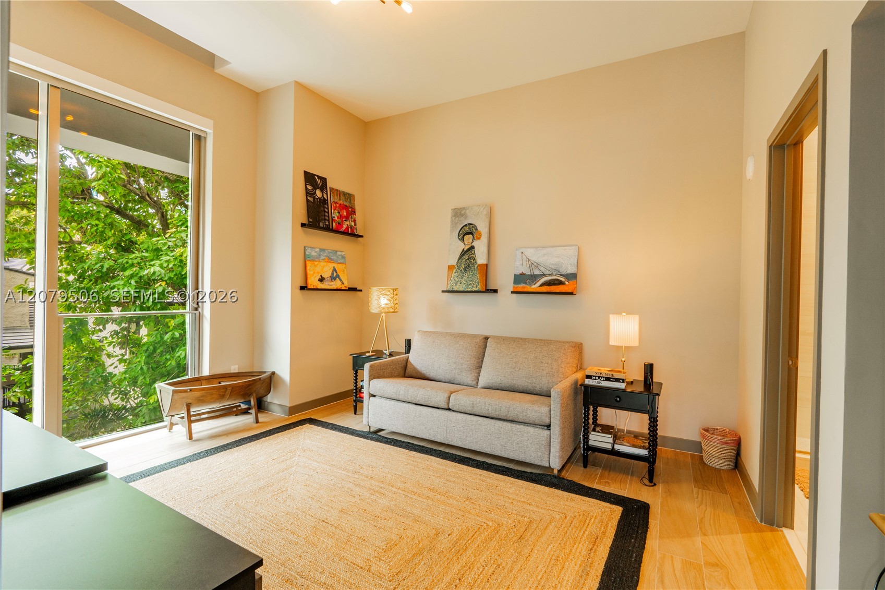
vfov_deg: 72.0
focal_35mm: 16
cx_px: 442
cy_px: 295
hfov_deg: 95.0
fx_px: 406
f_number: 8
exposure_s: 1/2.5
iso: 200
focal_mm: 11
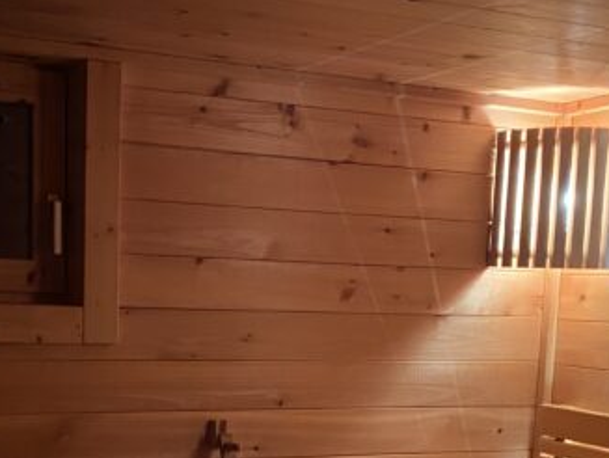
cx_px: 218
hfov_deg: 31.5
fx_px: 1074
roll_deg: -2.1
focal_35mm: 61
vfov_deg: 23.2
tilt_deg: -8.5
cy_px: 441
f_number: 1.8
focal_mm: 4.25
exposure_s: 1/25
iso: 640
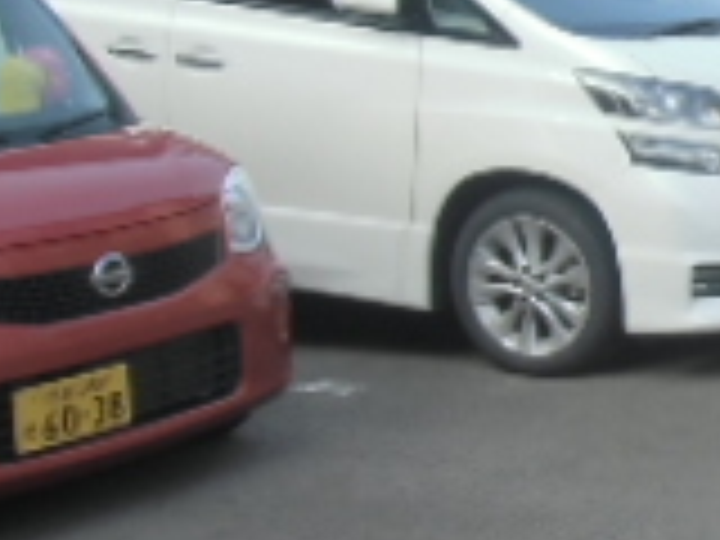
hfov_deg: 17.8
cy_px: 302
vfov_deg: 15.4
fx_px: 1997
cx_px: 1152
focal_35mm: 96
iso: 64
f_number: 3
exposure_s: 1/200
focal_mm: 4.24
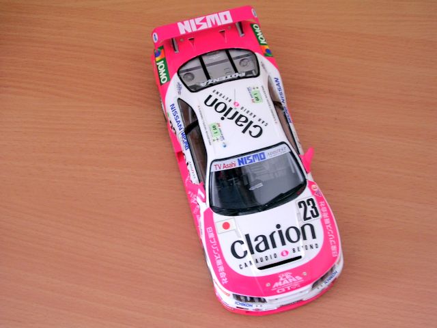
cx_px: 218
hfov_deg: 36.2
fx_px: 669
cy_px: 164
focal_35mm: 53
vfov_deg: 27.5
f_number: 3.2
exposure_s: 1/4.4
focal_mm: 8
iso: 100
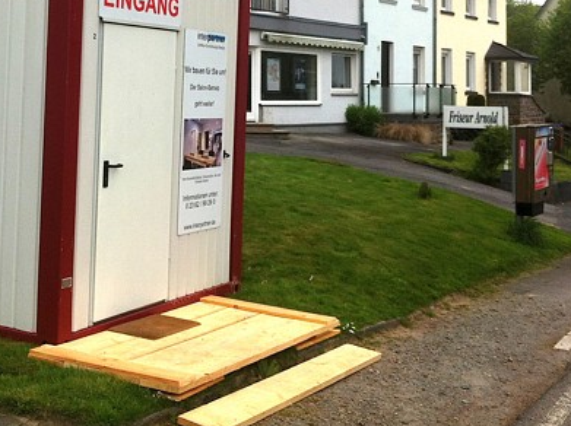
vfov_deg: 23.9
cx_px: 188
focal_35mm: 60
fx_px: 988
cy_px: 74
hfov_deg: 32.0
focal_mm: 3.85
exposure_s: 1/554
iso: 80
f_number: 2.8
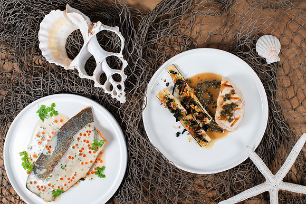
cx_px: 164
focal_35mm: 54
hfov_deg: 37.0
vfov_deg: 25.2
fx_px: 457
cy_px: 102
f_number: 8
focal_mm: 50
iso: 200
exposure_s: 1/200
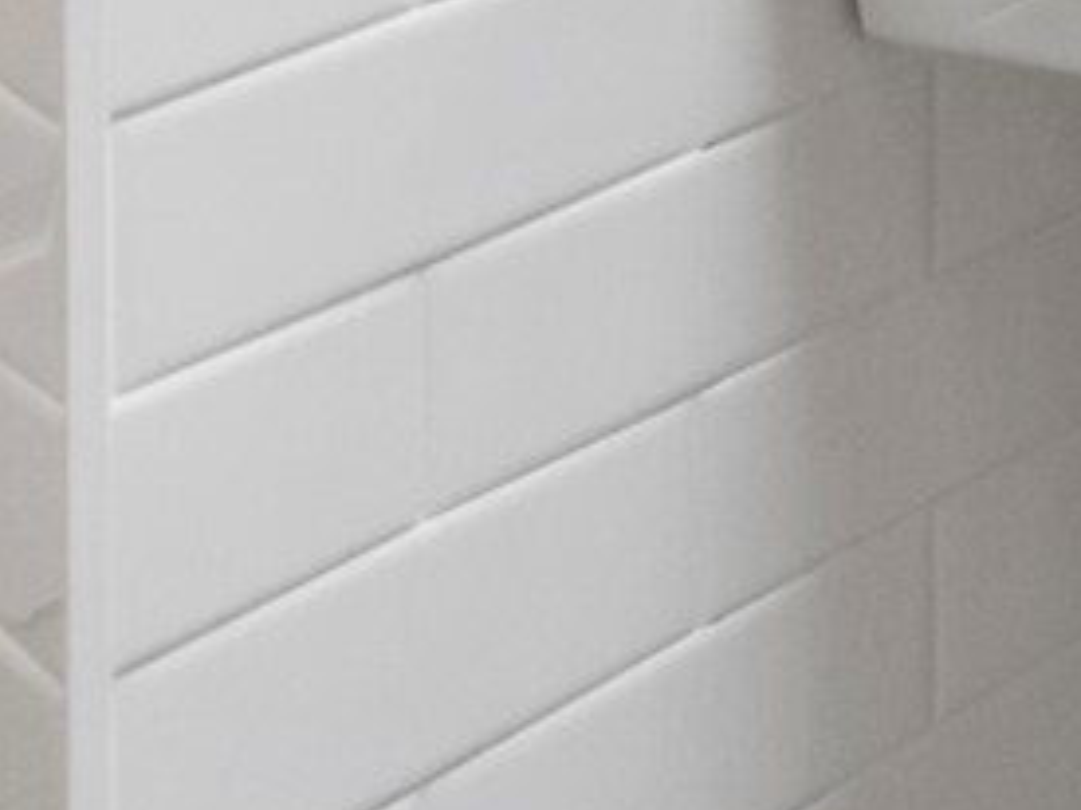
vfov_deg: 11.8
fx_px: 2778
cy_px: -1382
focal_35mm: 89
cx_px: 2606
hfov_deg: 14.4
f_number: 8
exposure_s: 1/250
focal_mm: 10
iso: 800
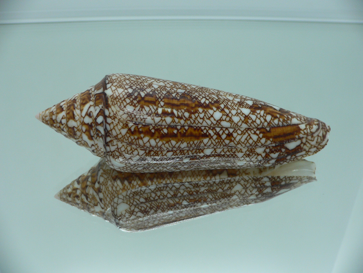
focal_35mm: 35
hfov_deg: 52.6
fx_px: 367
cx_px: 182
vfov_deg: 40.7
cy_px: 136
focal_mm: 4.6
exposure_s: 1/60
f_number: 2.8
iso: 80
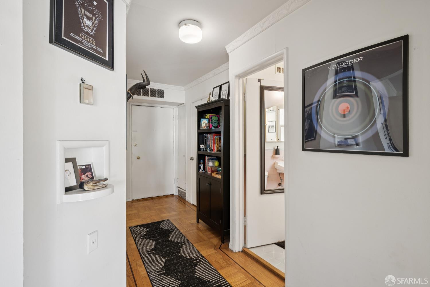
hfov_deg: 93.3
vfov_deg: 70.4
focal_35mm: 17
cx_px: 215
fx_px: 203
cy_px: 144
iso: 400
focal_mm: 17
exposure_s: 1/6
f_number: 8
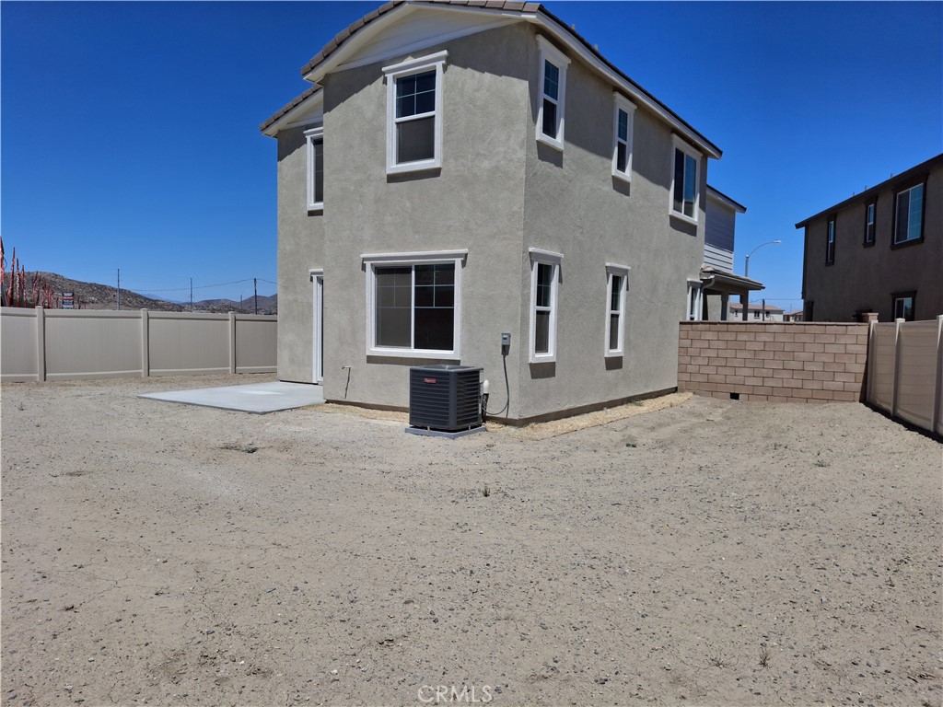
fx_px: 681
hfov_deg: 69.4
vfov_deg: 54.9
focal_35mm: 25
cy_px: 354
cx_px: 472
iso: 32
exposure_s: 1/1988
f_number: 1.8
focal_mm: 4.69
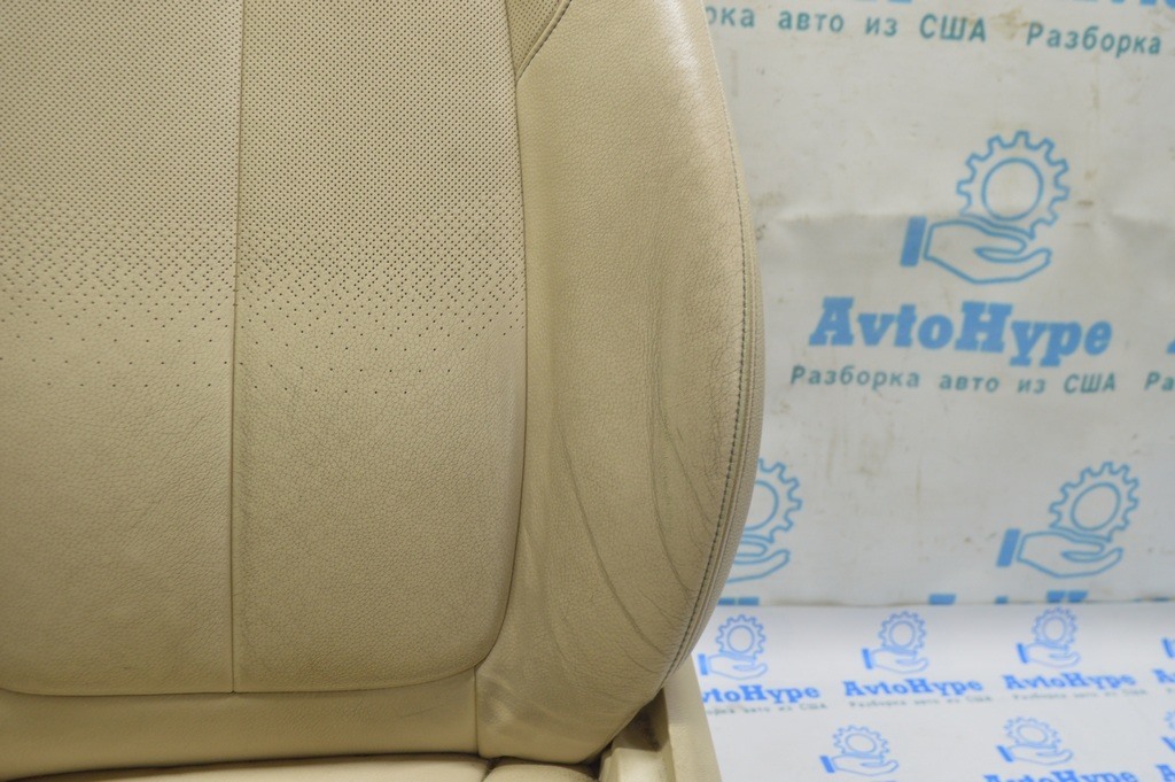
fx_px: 1174
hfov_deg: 53.2
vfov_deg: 36.8
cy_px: 391
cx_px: 588
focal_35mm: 36
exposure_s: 1/20
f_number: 5.6
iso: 400
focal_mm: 24
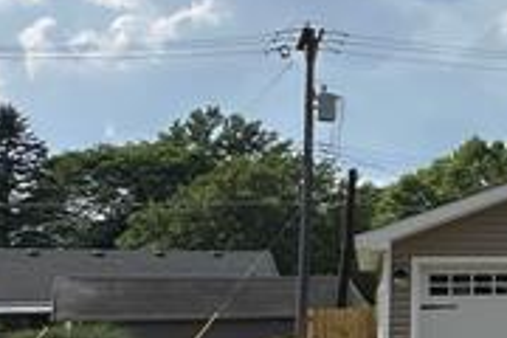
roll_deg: +0.9
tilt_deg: +4.4
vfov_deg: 16.4
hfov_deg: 17.0
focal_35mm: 83
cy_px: 231
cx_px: 1048
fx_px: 1169
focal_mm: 2.22
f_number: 2.2
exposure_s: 1/2959
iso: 50
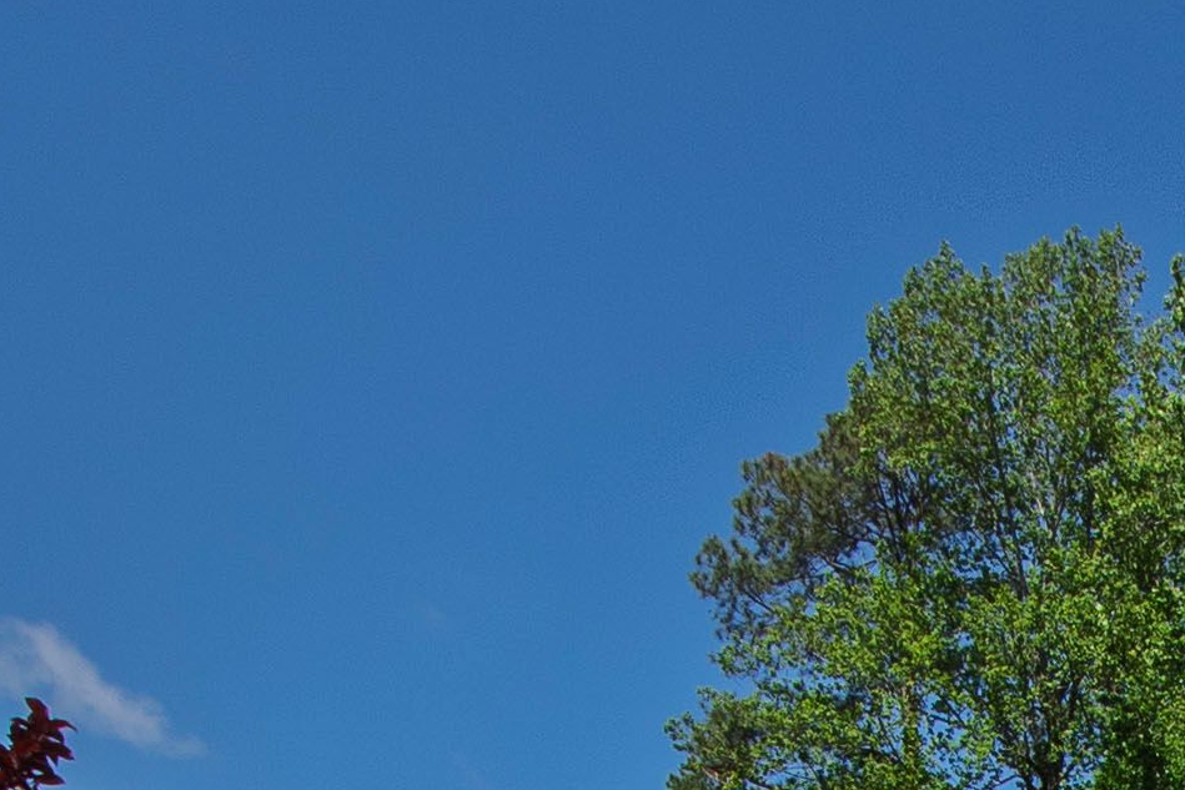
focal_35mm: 88
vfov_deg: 12.7
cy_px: 1780
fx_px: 2897
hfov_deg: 20.5
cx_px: 1664
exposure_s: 1/500
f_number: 8
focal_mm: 10
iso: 320
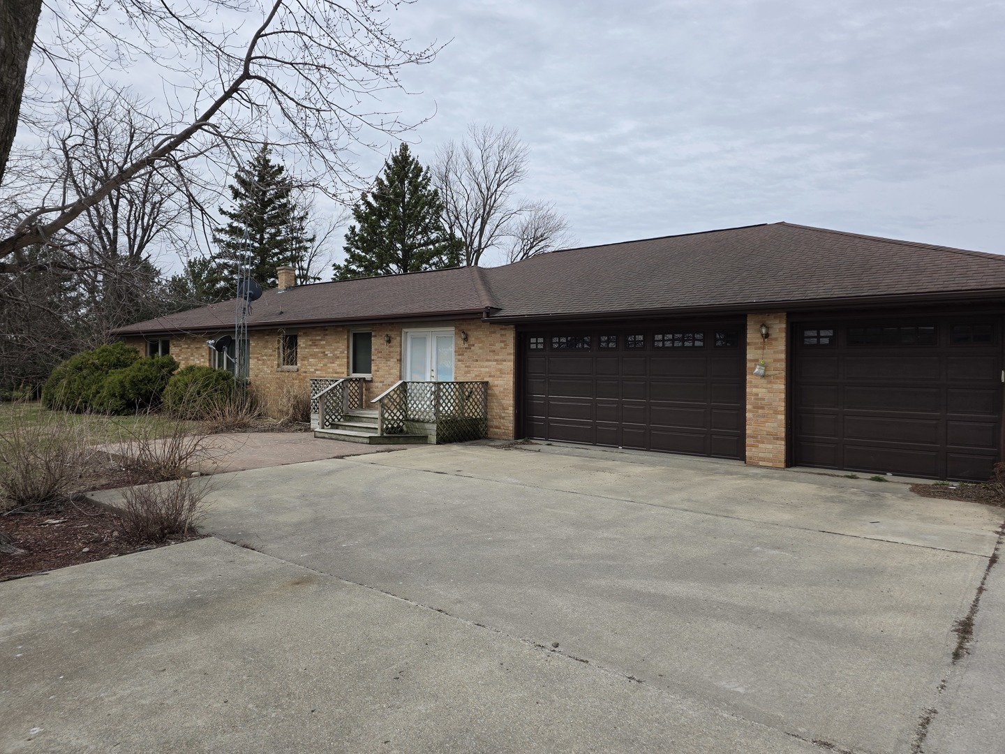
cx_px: 502
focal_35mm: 23
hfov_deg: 73.9
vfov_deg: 58.9
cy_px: 377
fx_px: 668
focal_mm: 6.3
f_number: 1.7
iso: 80
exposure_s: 1/7061
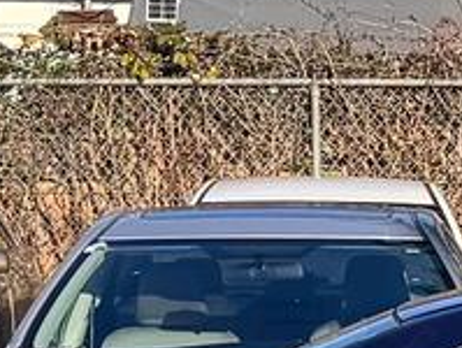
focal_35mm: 154
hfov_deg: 11.4
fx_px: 2059
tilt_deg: -4.7
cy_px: 633
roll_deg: -1.0
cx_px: 970
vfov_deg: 9.2
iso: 80
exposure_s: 1/1869
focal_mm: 6.76
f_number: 1.78
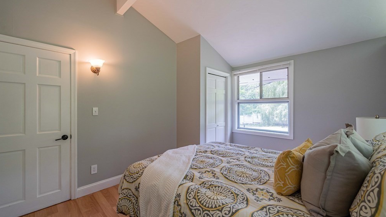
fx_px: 154
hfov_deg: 103.0
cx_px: 190
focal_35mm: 15
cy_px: 111
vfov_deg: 70.5
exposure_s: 1/80
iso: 800
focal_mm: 14
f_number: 5.6
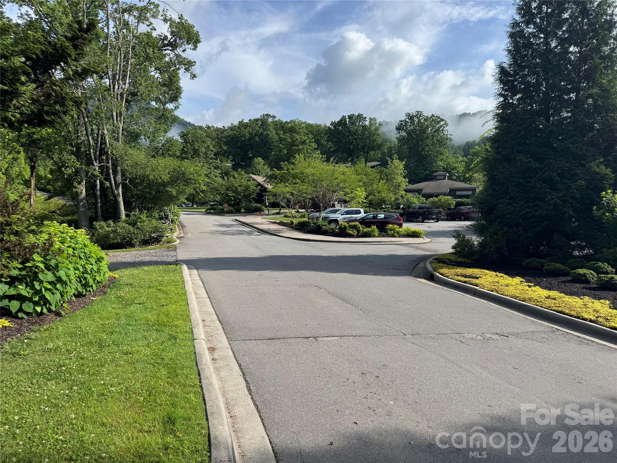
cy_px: 232
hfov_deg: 71.6
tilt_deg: -1.4
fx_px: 428
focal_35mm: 24
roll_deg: +0.2
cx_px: 308
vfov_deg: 56.8
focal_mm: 6.76
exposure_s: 1/4049
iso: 80
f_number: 1.78
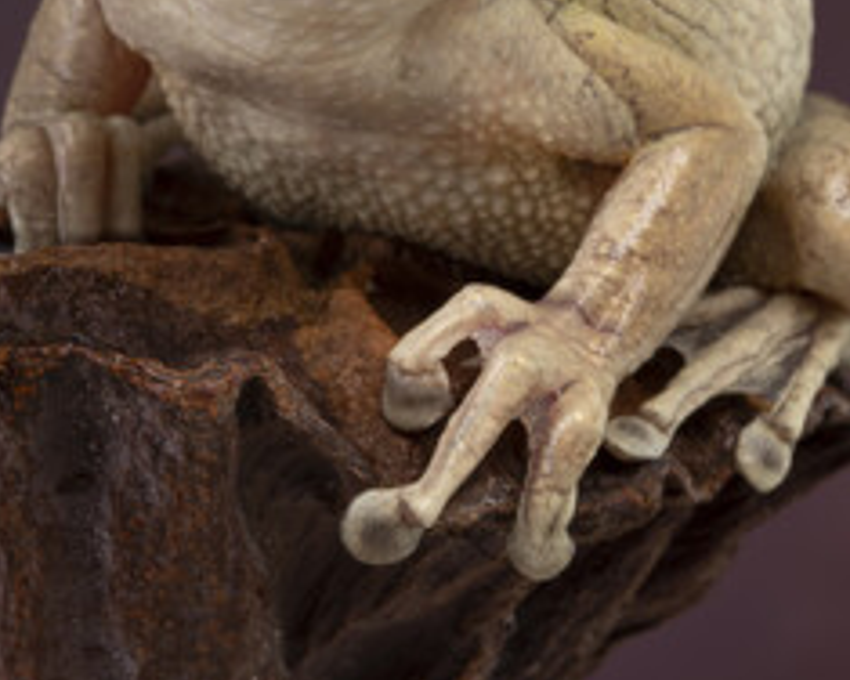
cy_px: 163
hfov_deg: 7.2
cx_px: 271
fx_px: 6792
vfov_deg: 5.7
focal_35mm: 270
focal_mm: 90
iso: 50
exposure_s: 1/160
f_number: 18
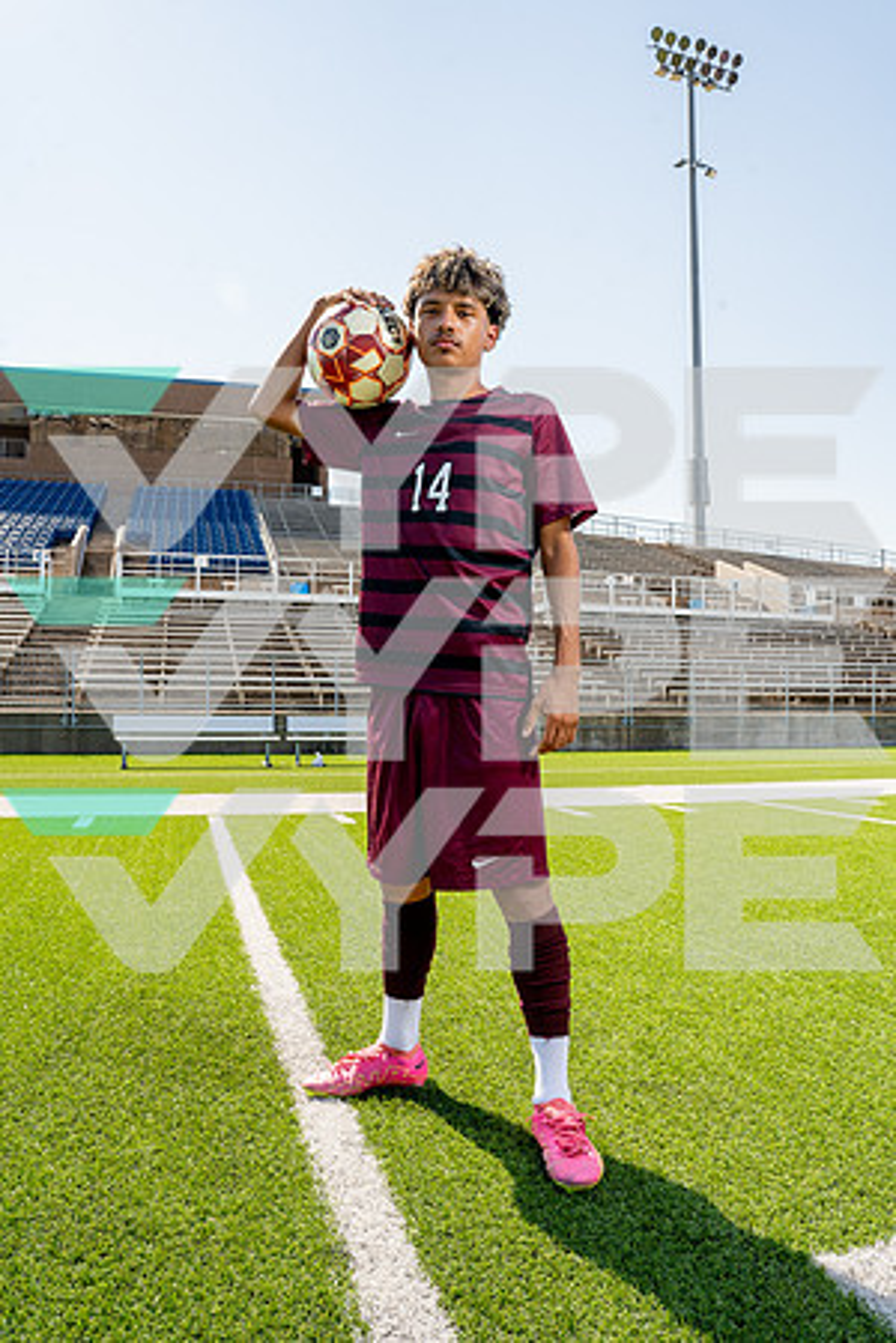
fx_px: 971
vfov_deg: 69.4
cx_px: 448
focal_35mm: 26
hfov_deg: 49.6
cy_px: 672
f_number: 11
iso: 320
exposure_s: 1/250
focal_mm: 26
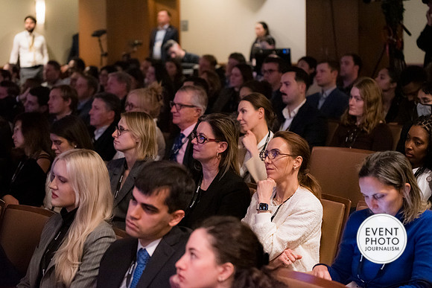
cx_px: 216
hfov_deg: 28.3
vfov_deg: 19.1
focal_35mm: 72
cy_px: 144
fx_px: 858
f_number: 2.8
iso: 6400
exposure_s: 1/125
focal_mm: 70
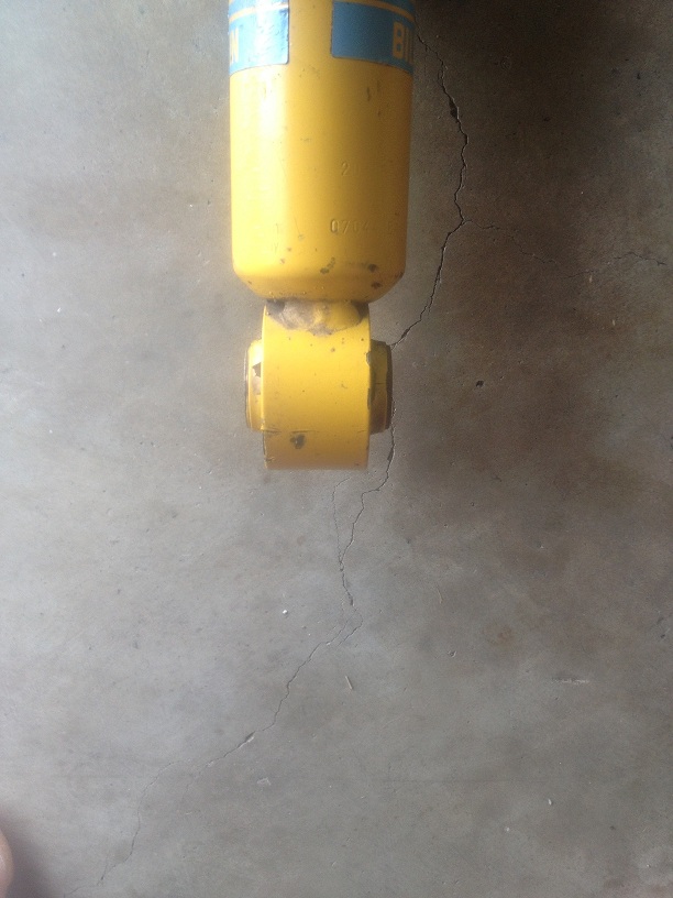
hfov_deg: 40.7
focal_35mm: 35
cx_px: 336
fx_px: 907
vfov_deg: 52.6
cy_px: 449
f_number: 2.4
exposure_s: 1/30
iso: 50
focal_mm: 4.28
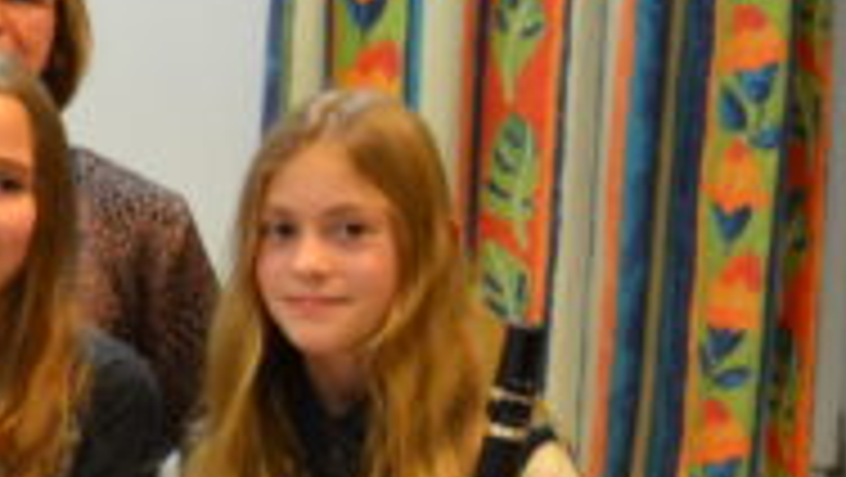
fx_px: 4220
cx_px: -1274
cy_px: 414
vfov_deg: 6.5
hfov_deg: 9.9
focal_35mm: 188
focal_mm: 22
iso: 800
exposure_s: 1/30
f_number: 3.8
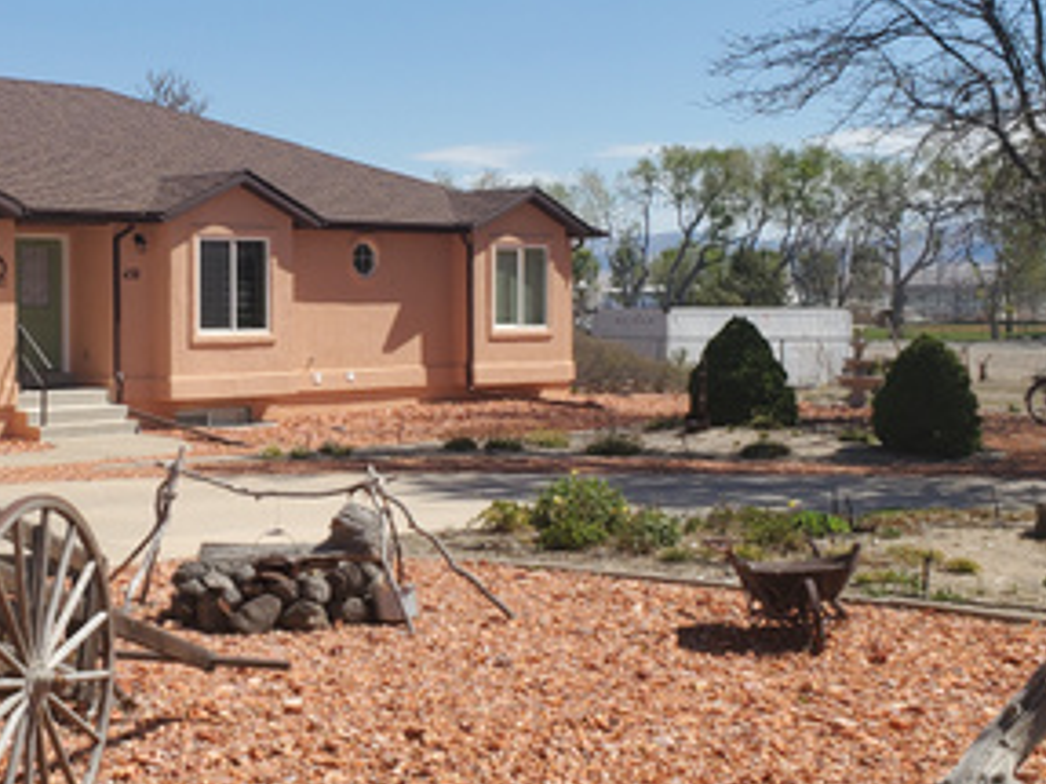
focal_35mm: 58
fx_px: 1752
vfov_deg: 25.2
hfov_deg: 32.5
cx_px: 230
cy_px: 343
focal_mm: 4.3
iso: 50
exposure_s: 1/1799
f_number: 2.4
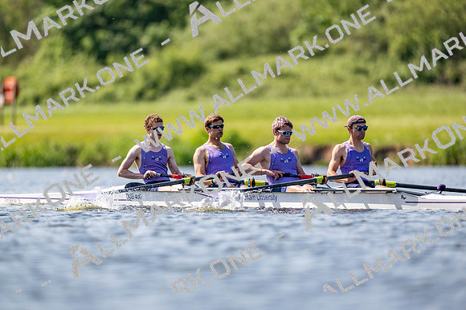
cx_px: 233
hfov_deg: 3.4
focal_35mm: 600
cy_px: 155
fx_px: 7764
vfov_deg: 2.3
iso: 400
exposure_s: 1/2500
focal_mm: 600
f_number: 4
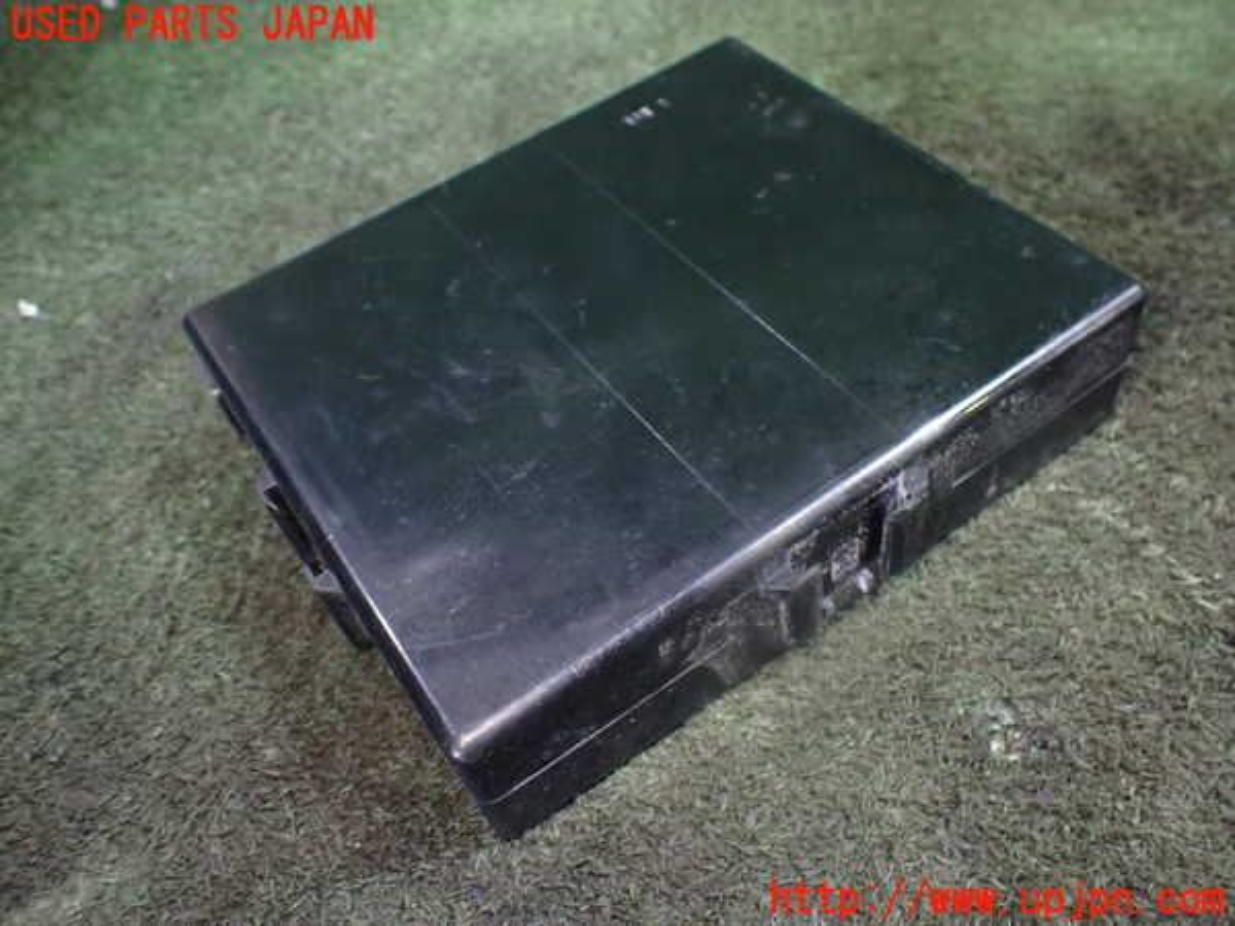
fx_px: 1070
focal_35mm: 30
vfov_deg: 46.8
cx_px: 618
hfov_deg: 60.0
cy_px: 463
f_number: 2.3
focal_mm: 5.4
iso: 800
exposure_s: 1/60
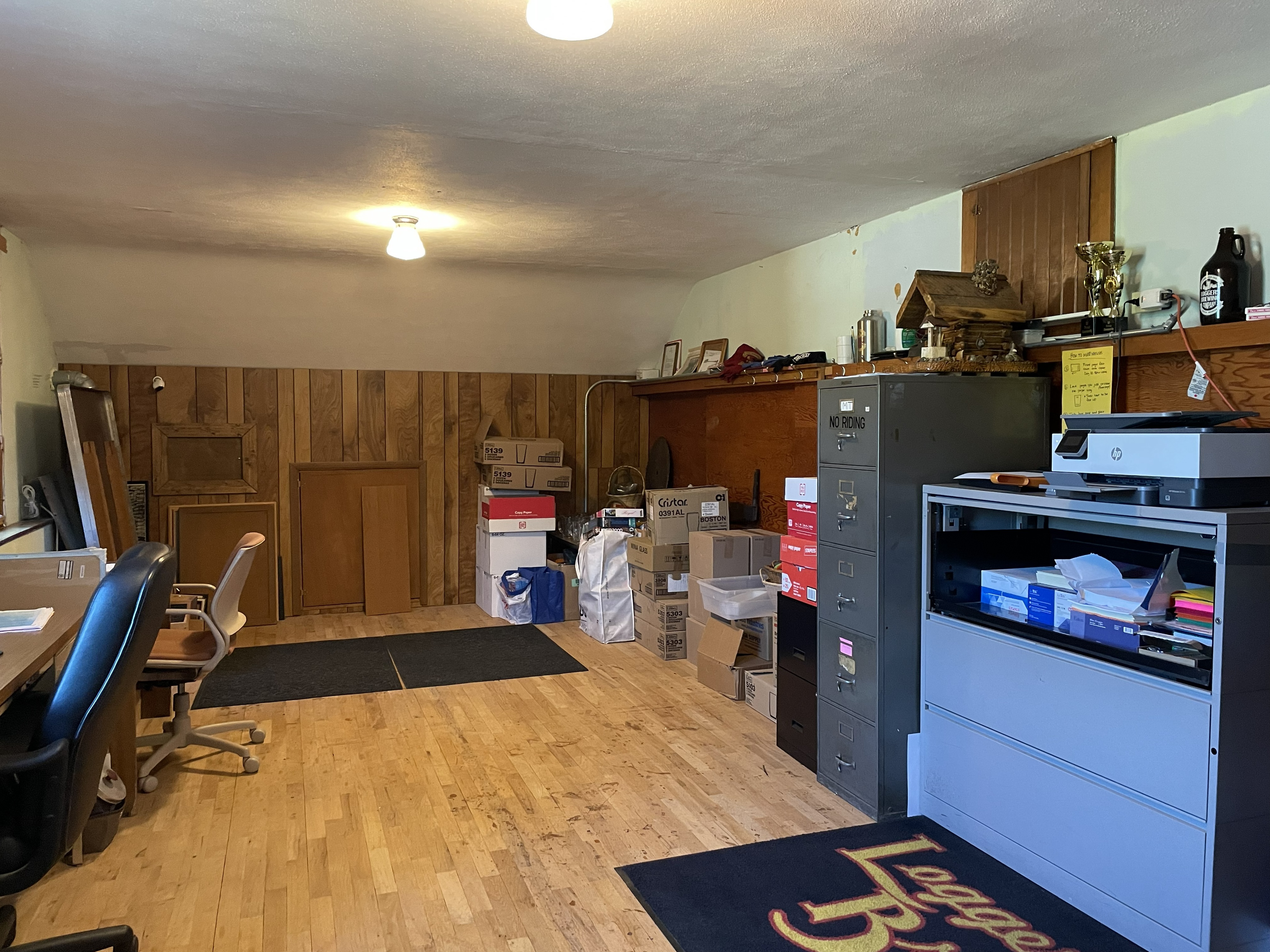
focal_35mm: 26
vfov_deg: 53.1
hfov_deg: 67.3
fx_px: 954
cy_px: 476
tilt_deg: -2.9
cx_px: 635
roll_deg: +0.2
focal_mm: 4.2
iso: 400
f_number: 1.6
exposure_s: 1/40
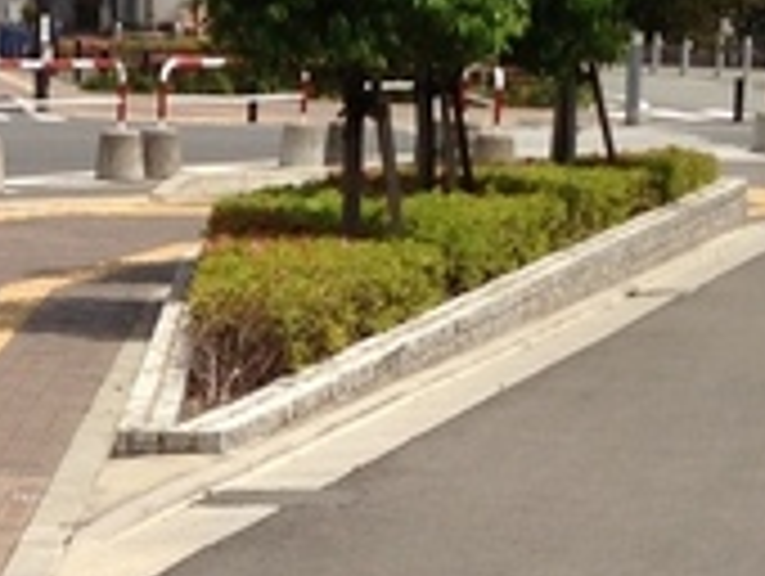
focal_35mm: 155
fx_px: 3430
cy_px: 436
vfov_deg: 9.6
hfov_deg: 12.5
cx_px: -27
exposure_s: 1/2463
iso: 50
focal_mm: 4.13
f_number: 2.4
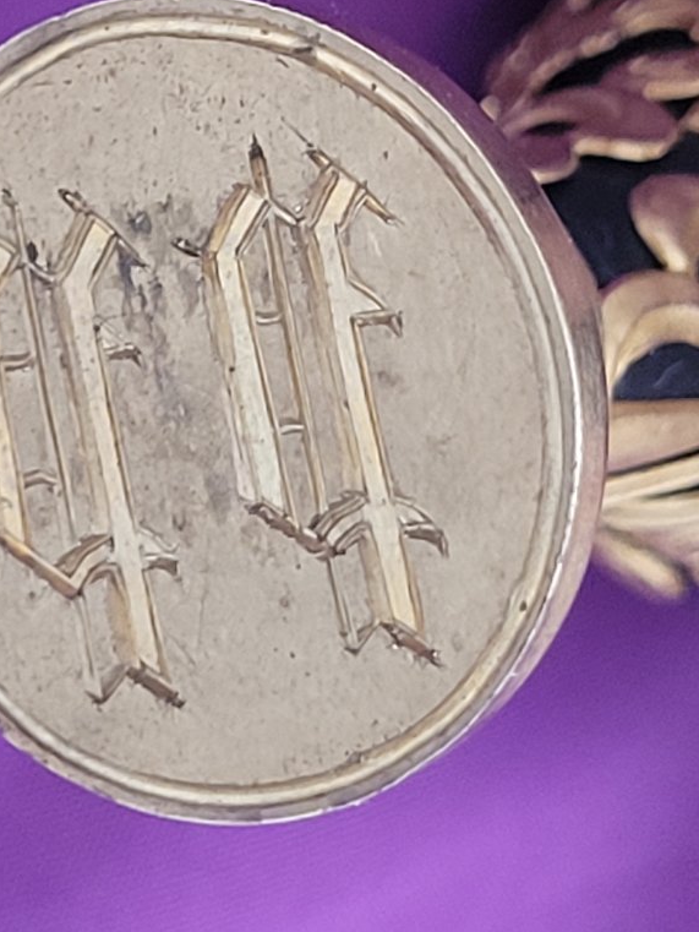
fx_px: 1104
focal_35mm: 41
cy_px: 355
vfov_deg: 45.4
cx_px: 231
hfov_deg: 34.8
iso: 320
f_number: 1.8
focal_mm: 5.4
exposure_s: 1/50
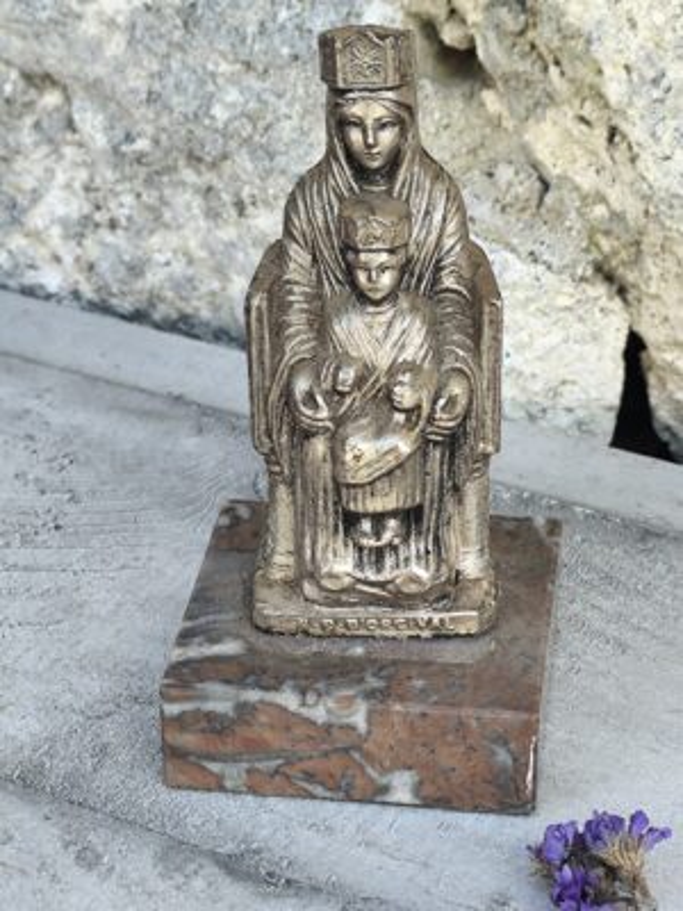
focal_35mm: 93
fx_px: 2447
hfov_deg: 15.9
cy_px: 456
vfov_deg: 21.1
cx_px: 342
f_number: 1.65
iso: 80
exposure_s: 1/100
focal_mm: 6.19
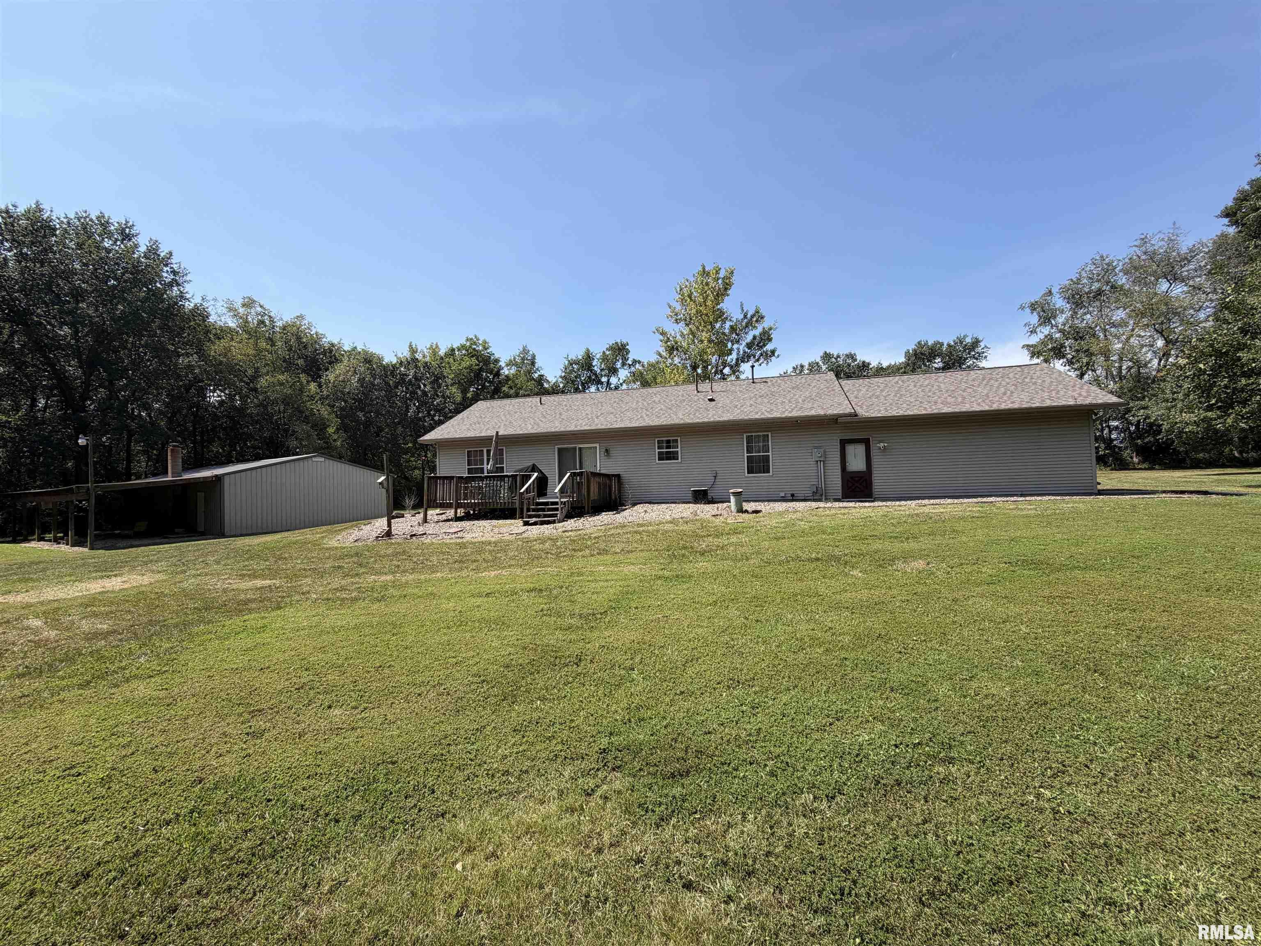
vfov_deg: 85.7
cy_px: 473
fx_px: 510
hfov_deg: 102.1
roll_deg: +1.7
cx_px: 630
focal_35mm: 14
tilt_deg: +1.7
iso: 25
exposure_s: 1/770
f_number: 2.2
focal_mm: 2.22
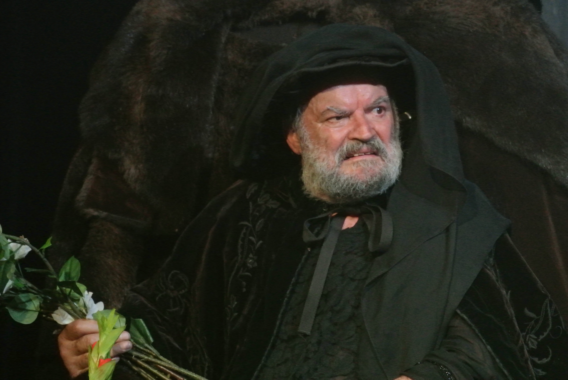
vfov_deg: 4.6
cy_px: 190
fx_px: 4692
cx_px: 284
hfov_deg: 6.9
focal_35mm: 297
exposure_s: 1/60
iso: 3200
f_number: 5.6
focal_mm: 110
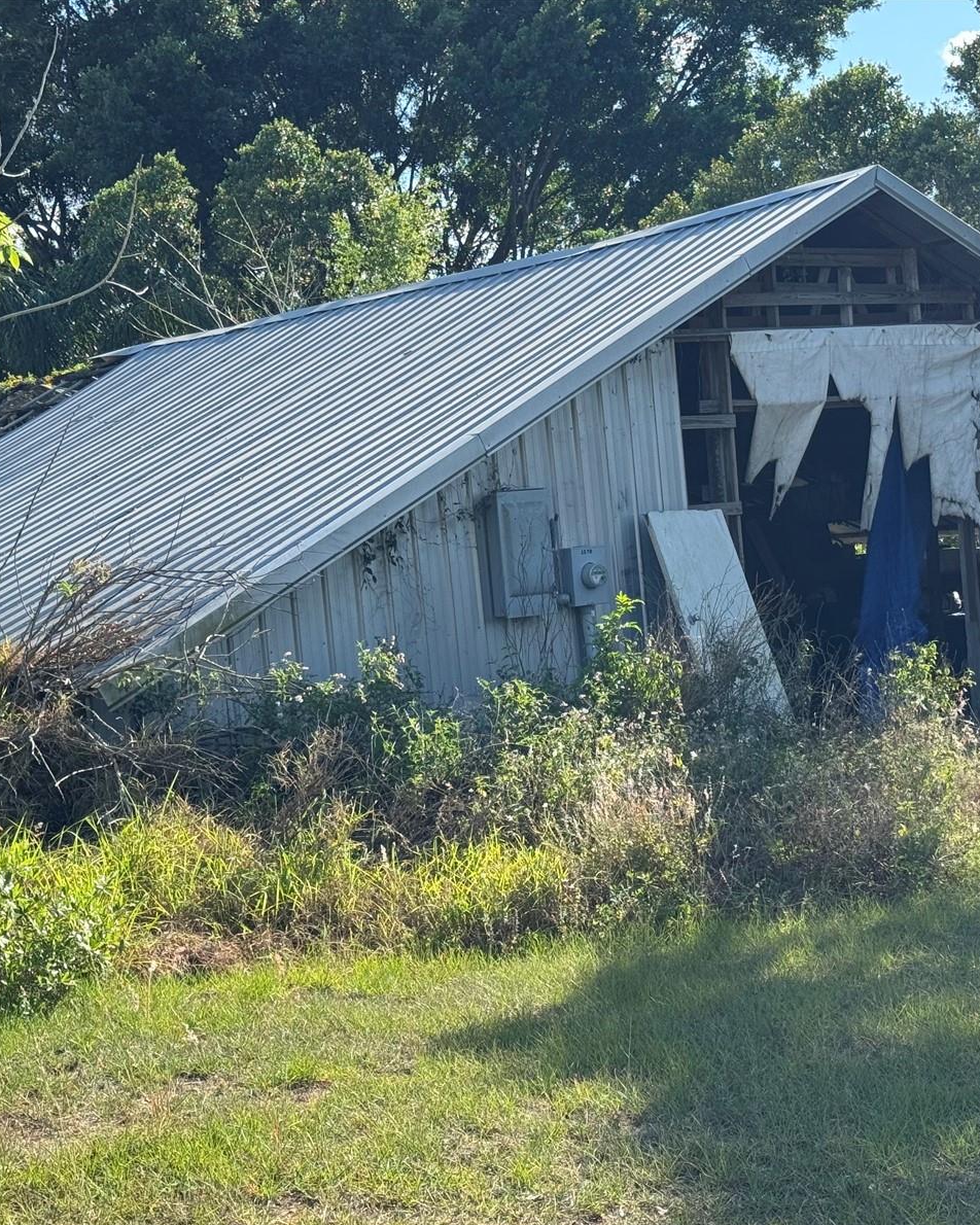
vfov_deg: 30.0
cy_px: 616
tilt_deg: -2.7
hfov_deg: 24.2
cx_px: 567
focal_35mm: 63
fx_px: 2284
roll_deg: +6.0
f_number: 1.78
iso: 64
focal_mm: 6.76
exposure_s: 1/1637
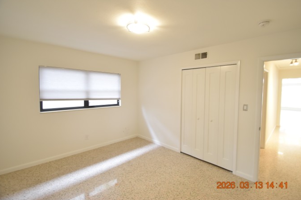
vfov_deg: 73.7
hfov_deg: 96.7
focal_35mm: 16
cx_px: 158
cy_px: 95
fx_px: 134
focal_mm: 10
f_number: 3.5
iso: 800
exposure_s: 1/20
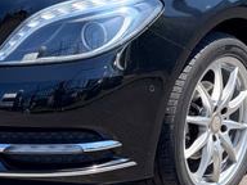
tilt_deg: -9.3
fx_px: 1142
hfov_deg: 12.3
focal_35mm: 160
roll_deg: -0.4
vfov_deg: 9.2
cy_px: -23
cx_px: 154
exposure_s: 1/1133
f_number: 1.78
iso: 64
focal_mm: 6.76
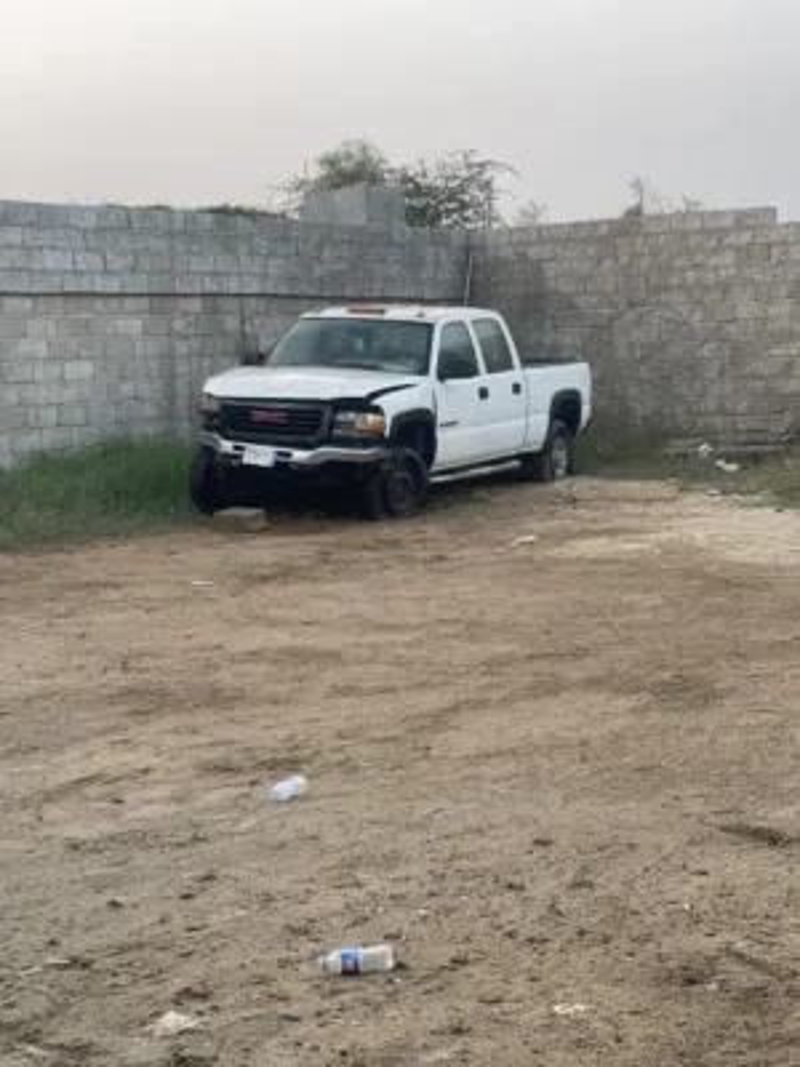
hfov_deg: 22.9
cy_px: 534
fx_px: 1972
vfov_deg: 30.3
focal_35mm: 64
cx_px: 400
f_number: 2.2
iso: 100
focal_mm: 7.5
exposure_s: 1/120
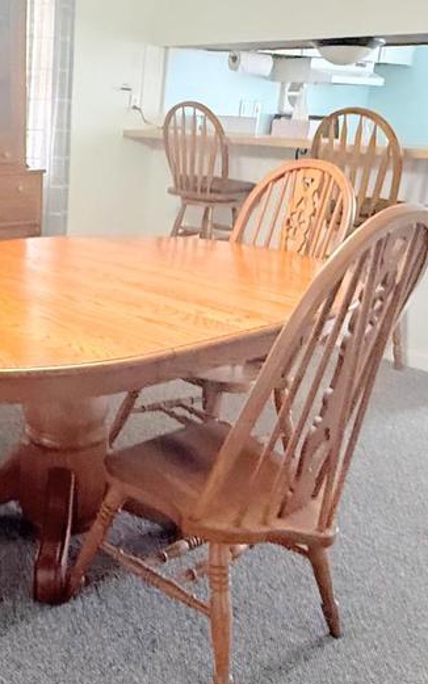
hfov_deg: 29.9
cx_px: 39
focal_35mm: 41
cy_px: 414
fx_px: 765
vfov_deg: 47.9
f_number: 2.2
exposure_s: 1/60
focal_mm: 2.22
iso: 1000
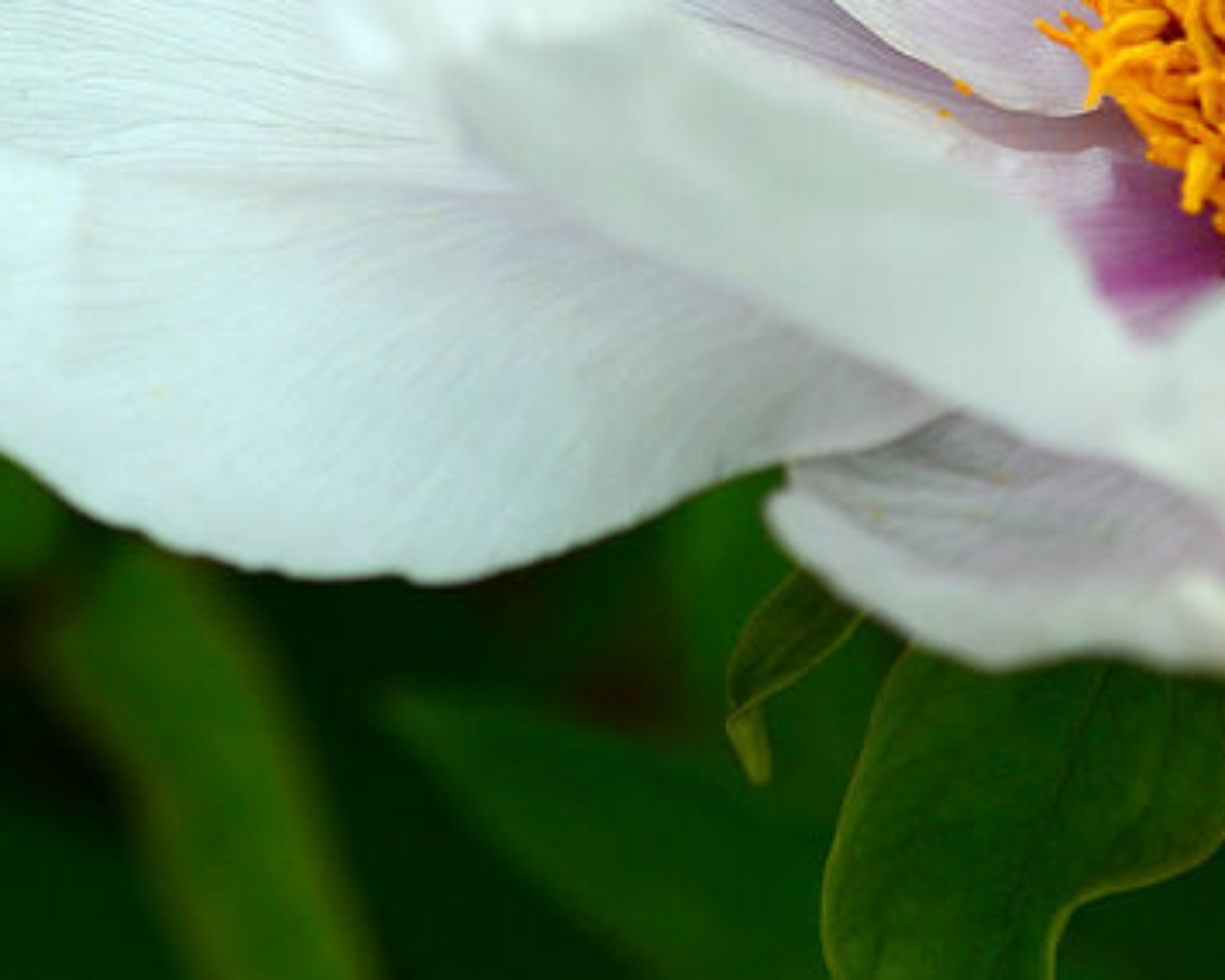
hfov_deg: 4.4
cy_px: -174
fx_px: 15789
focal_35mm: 435
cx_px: 771
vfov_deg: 3.6
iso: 200
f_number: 4.8
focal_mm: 105
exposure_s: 1/2000
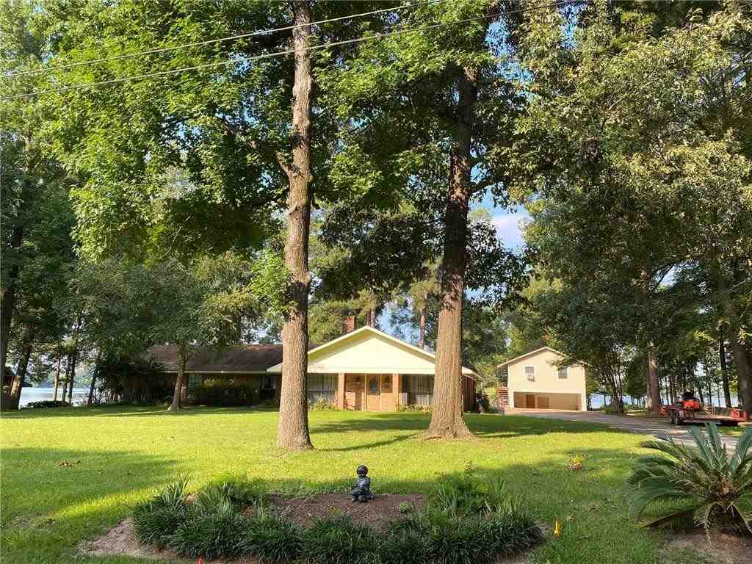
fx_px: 565
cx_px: 376
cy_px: 282
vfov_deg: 53.1
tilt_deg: +10.3
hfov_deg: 67.3
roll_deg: -1.5
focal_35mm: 26
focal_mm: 4.25
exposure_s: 1/475
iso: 32
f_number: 1.8
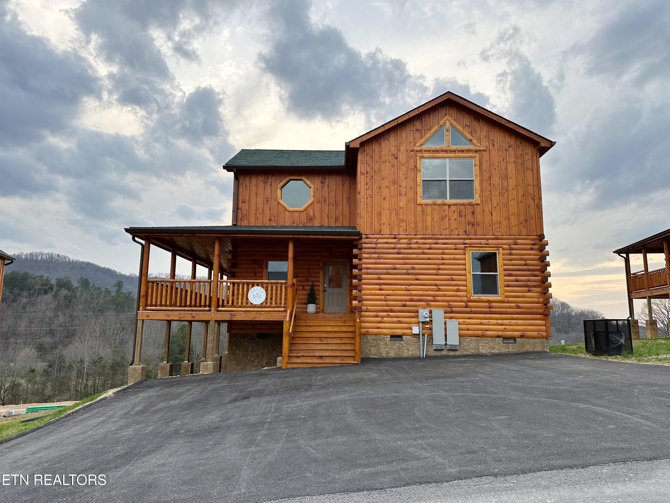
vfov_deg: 56.8
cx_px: 335
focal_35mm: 24
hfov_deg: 71.6
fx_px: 465
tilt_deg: +8.8
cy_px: 252
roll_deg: -0.6
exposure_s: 1/486
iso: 80
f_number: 1.78
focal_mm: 6.86
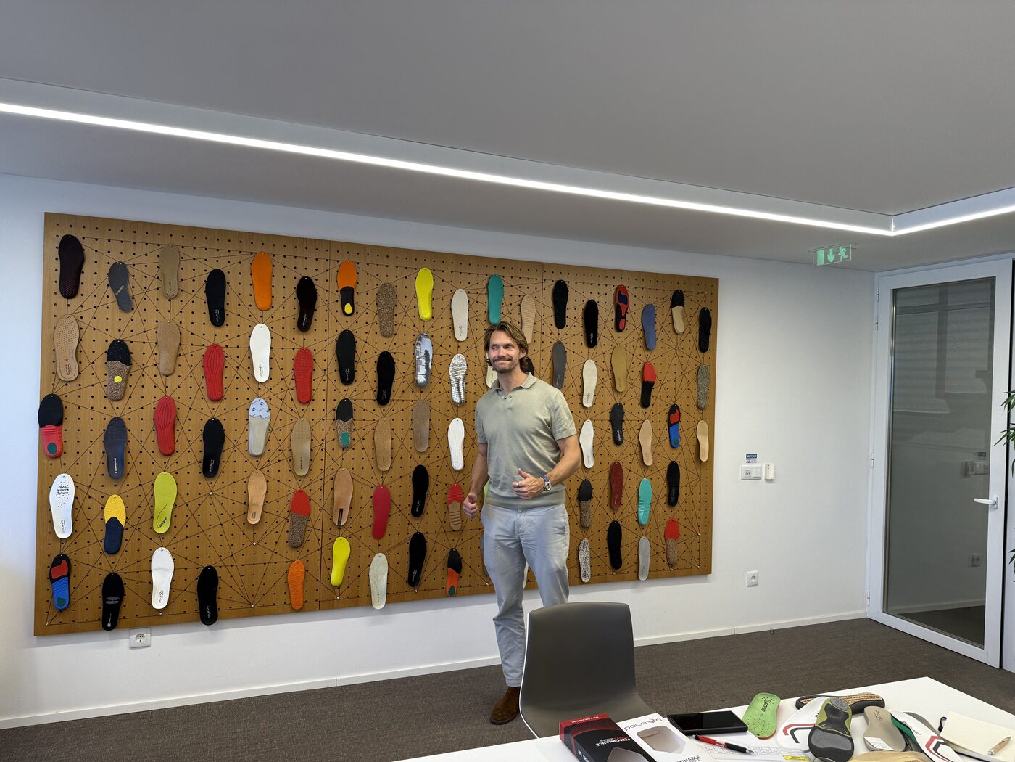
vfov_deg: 56.8
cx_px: 508
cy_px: 381
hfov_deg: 71.6
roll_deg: -1.4
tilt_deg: -0.4
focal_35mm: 24
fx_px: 704
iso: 80
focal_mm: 6.76
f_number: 1.78
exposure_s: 1/123
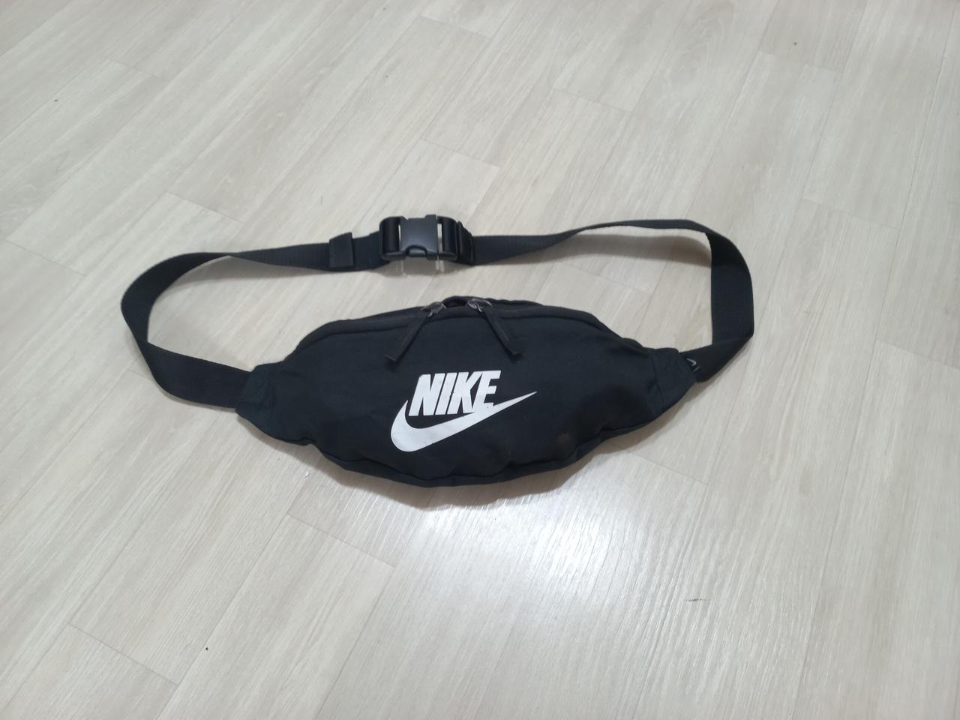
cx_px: 480
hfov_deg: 69.4
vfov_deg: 54.9
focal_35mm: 25
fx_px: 693
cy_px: 360
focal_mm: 4.6
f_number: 1.8
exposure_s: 1/60
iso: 100
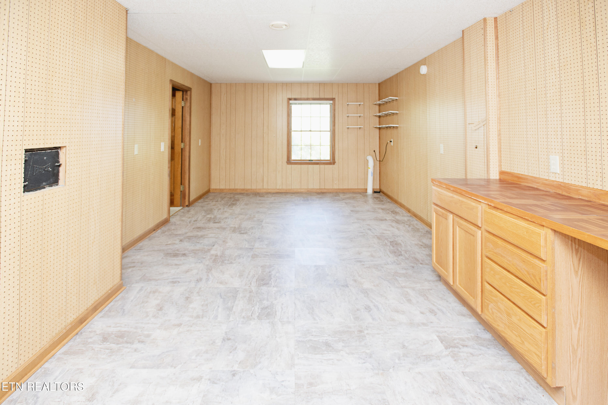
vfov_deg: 70.4
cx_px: 304
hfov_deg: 93.3
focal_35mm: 17
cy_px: 202
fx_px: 287
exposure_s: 1/160
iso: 800
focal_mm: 17
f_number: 4
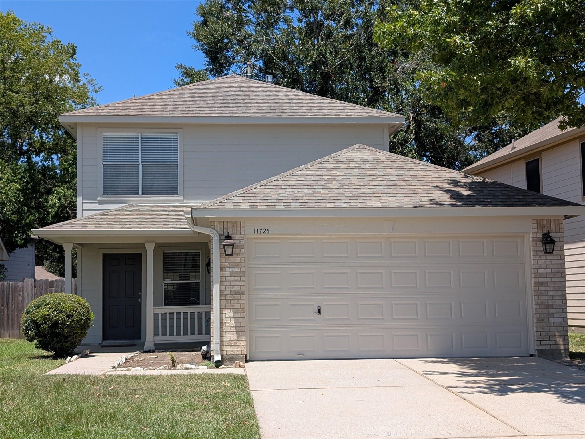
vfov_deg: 29.7
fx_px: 828
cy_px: 220
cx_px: 292
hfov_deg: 38.9
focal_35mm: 49
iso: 21
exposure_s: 1/972
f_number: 1.68
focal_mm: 6.9
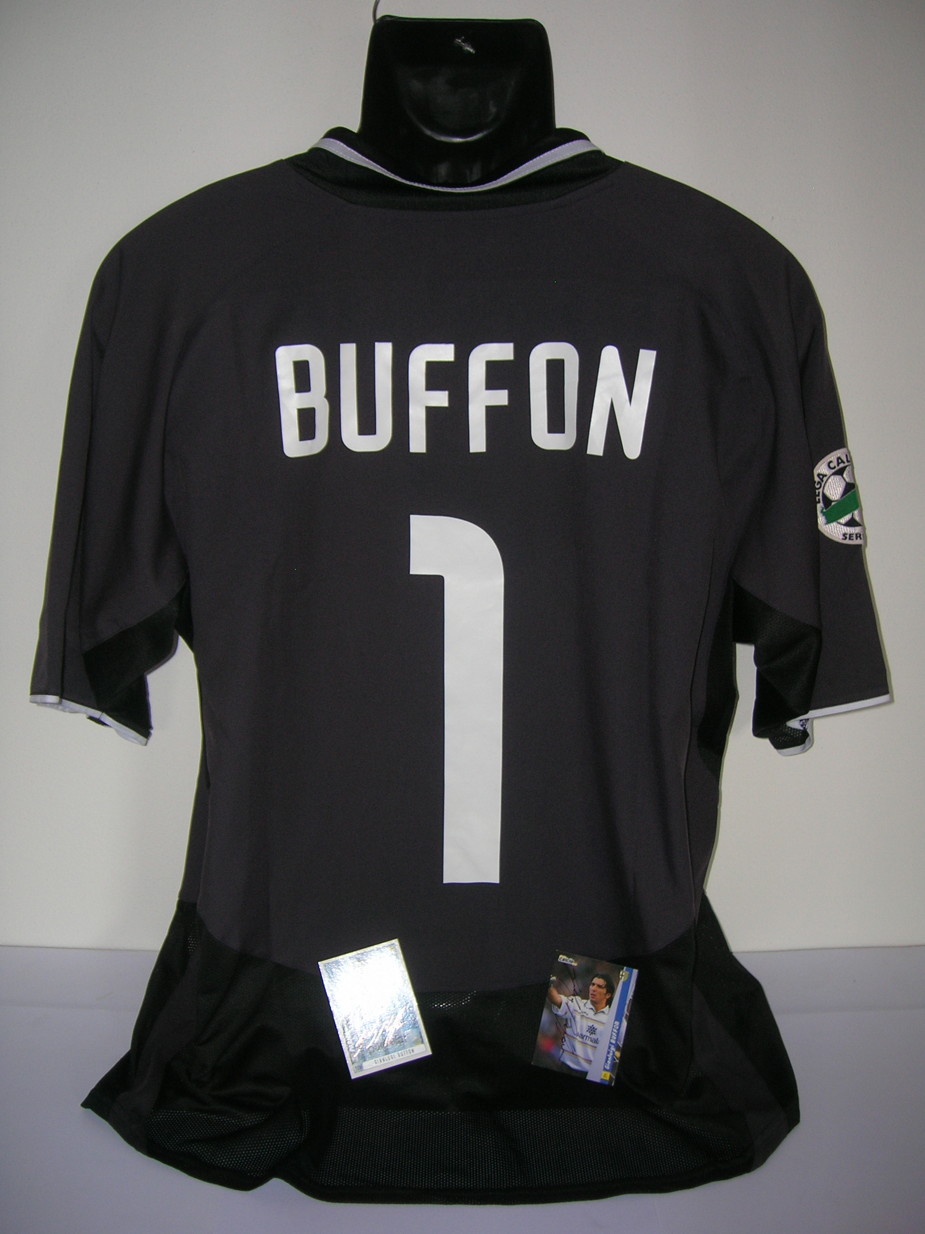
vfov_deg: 54.0
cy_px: 617
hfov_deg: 41.8
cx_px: 462
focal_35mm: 34
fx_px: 1211
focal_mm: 5.7
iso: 50
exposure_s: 1/60.1
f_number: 2.9
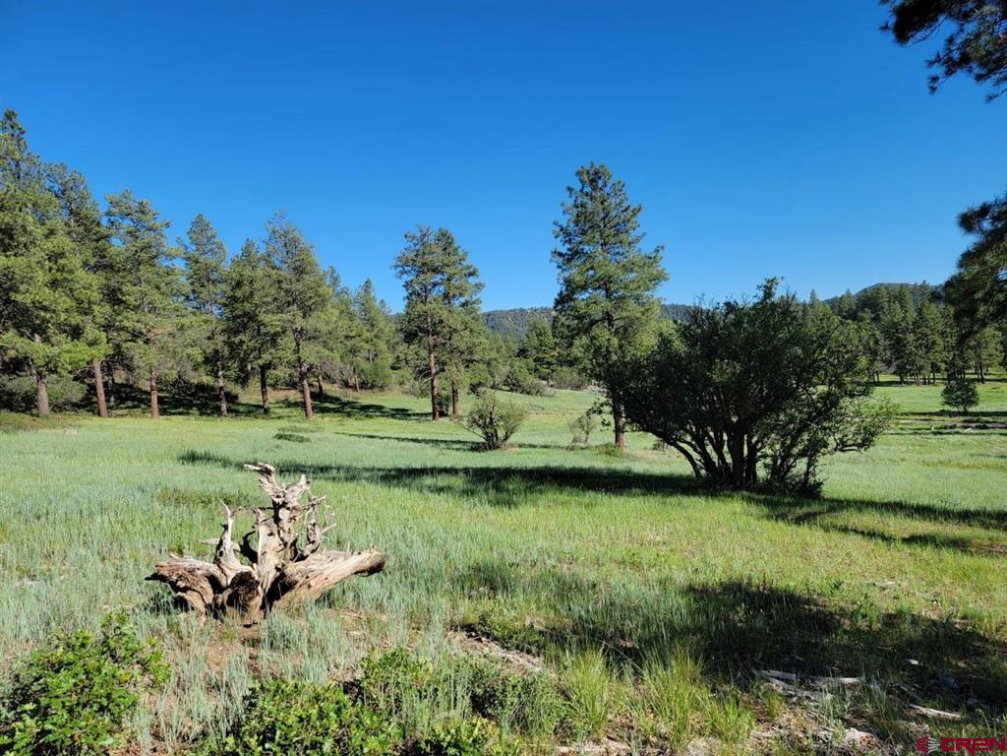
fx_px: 698
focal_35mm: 24
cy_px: 378
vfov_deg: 56.8
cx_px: 504
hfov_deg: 71.6
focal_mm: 6.7
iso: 16
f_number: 1.8
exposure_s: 1/799
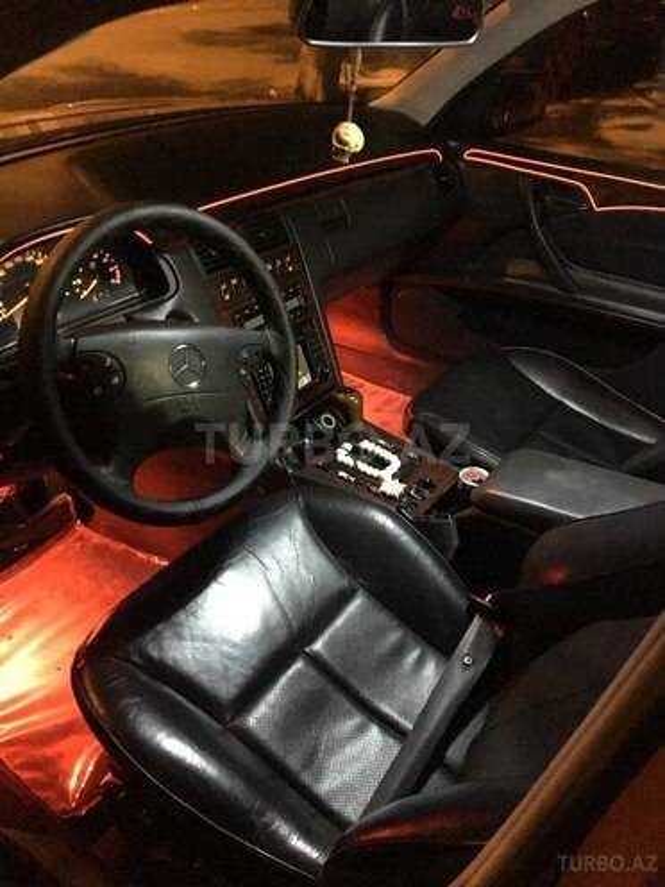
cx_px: 332
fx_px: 743
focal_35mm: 29
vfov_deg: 61.7
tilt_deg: -33.1
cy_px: 444
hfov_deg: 48.2
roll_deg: -6.5
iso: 1250
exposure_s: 1/17
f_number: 2.2
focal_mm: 4.15
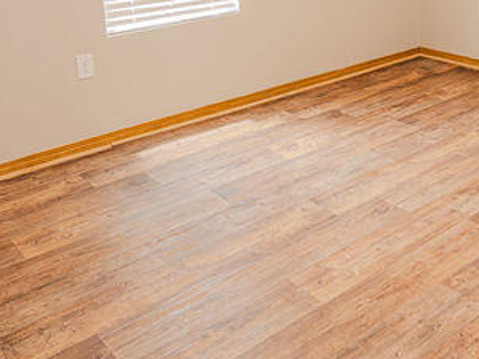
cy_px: 10
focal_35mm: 46
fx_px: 637
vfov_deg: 29.7
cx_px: 382
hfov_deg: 39.6
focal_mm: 14
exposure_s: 1/200
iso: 2000
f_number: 4
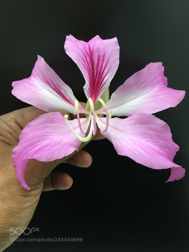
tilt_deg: -23.5
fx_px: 211
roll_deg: +0.1
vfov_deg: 61.7
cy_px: 126
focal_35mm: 29
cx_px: 94
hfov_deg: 48.2
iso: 125
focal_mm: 4.15
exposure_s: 1/33
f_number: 2.2
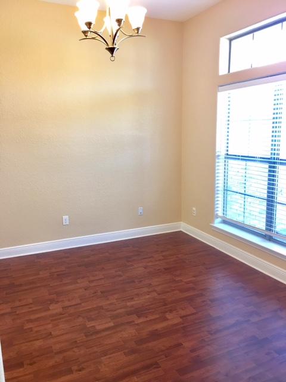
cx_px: 143
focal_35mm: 29
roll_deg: +0.1
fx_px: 319
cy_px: 191
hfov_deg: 48.2
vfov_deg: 61.7
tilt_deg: -9.5
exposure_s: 1/15
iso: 40
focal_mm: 4.15
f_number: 2.2
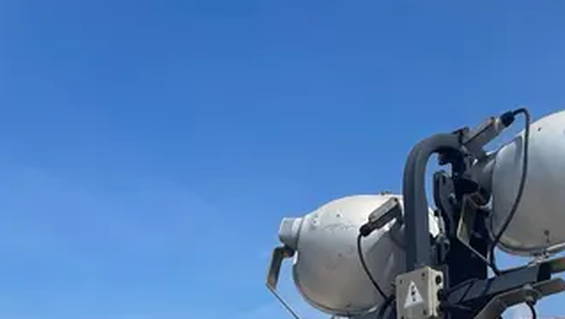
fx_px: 975
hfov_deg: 31.2
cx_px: 484
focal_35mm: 65
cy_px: 646
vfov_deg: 15.0
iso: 32
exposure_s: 1/5291
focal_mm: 4.2
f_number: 1.6
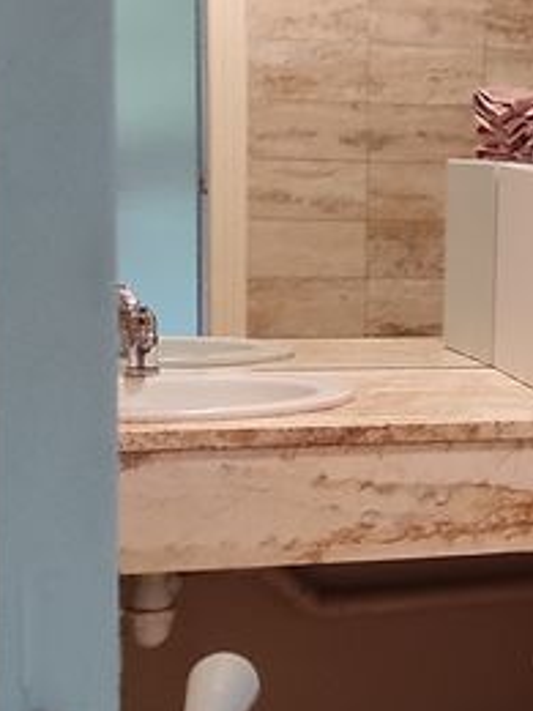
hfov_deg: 14.2
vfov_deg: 20.4
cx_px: 858
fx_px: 1971
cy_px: 356
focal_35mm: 96
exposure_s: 1/33
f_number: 1.89
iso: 1604
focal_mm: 5.43
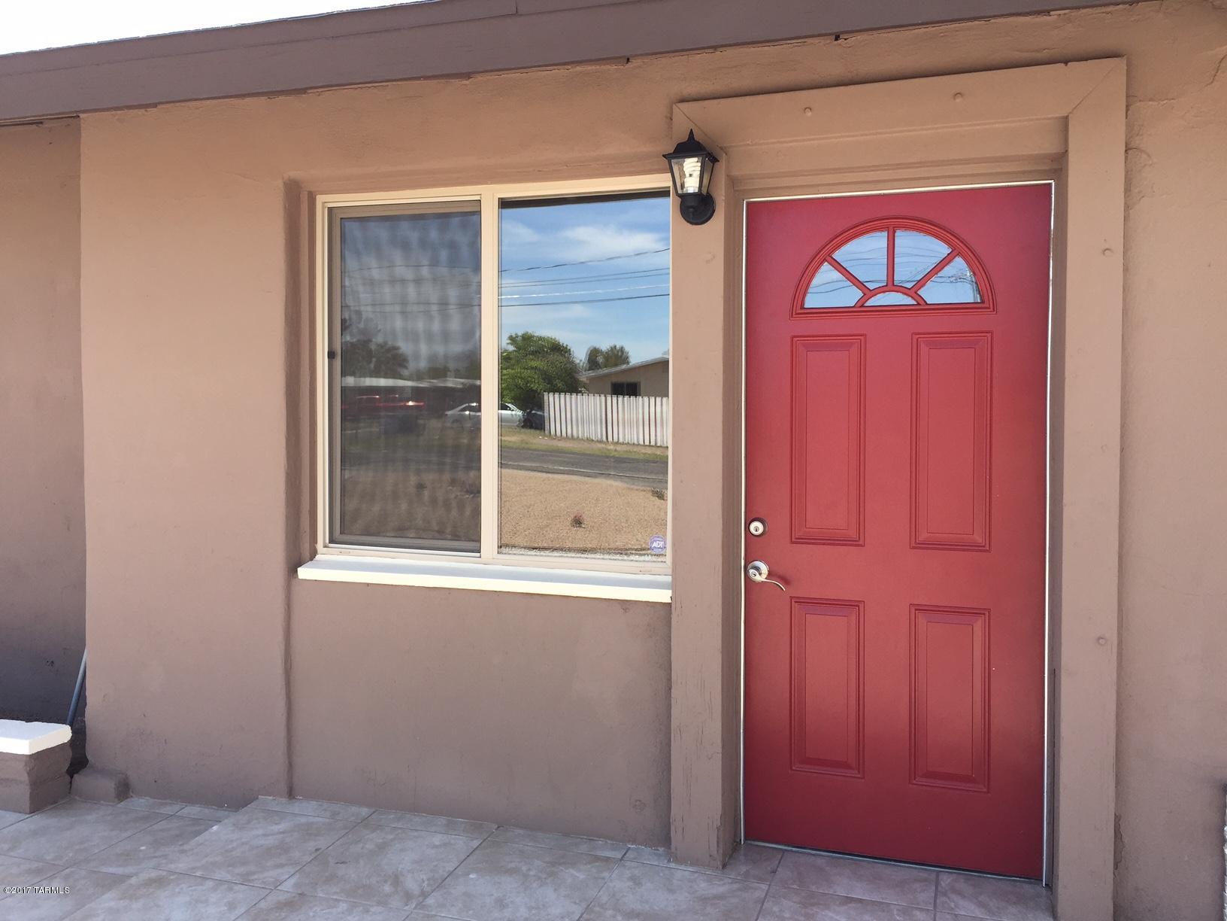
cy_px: 460
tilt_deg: -1.2
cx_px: 614
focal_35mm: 29
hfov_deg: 61.7
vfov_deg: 48.2
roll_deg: -0.9
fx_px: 1028
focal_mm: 4.15
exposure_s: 1/494
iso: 32
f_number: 2.2
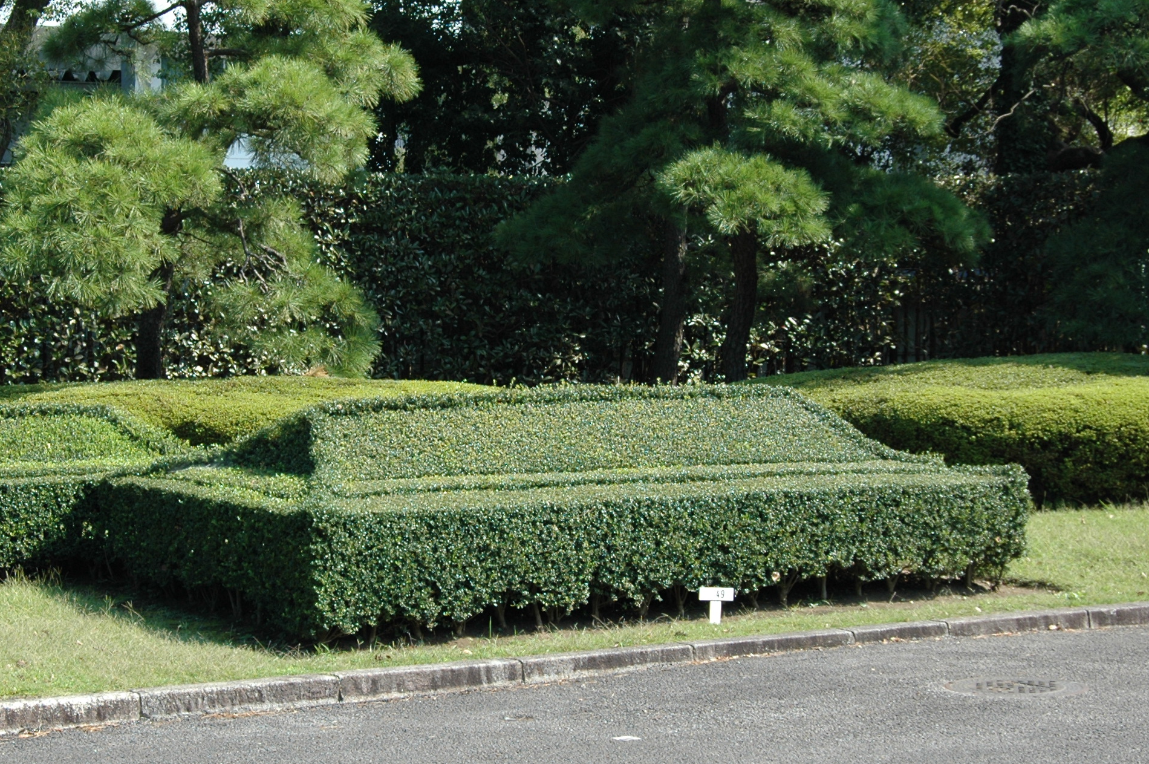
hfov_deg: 26.5
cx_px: 385
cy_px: 327
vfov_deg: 17.9
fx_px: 2423
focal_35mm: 76
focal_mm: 32
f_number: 8
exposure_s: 1/180
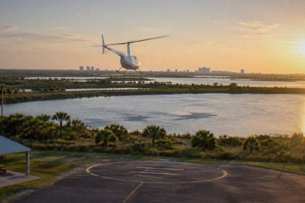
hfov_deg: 28.8
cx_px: 152
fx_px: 593
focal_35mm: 70
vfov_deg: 19.4
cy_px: 102
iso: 400
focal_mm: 70
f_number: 5
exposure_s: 1/1250
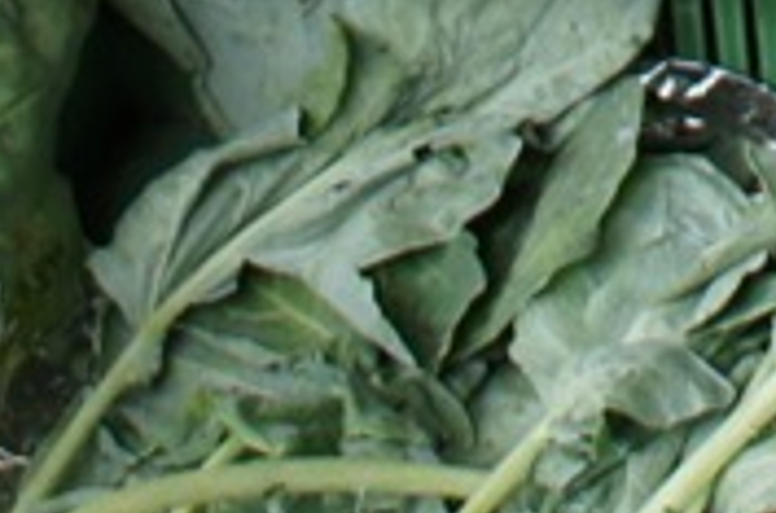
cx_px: 1258
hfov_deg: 9.3
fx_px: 4601
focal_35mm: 214
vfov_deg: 5.7
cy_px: -1344
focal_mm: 18
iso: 250
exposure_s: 1/100
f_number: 5.6
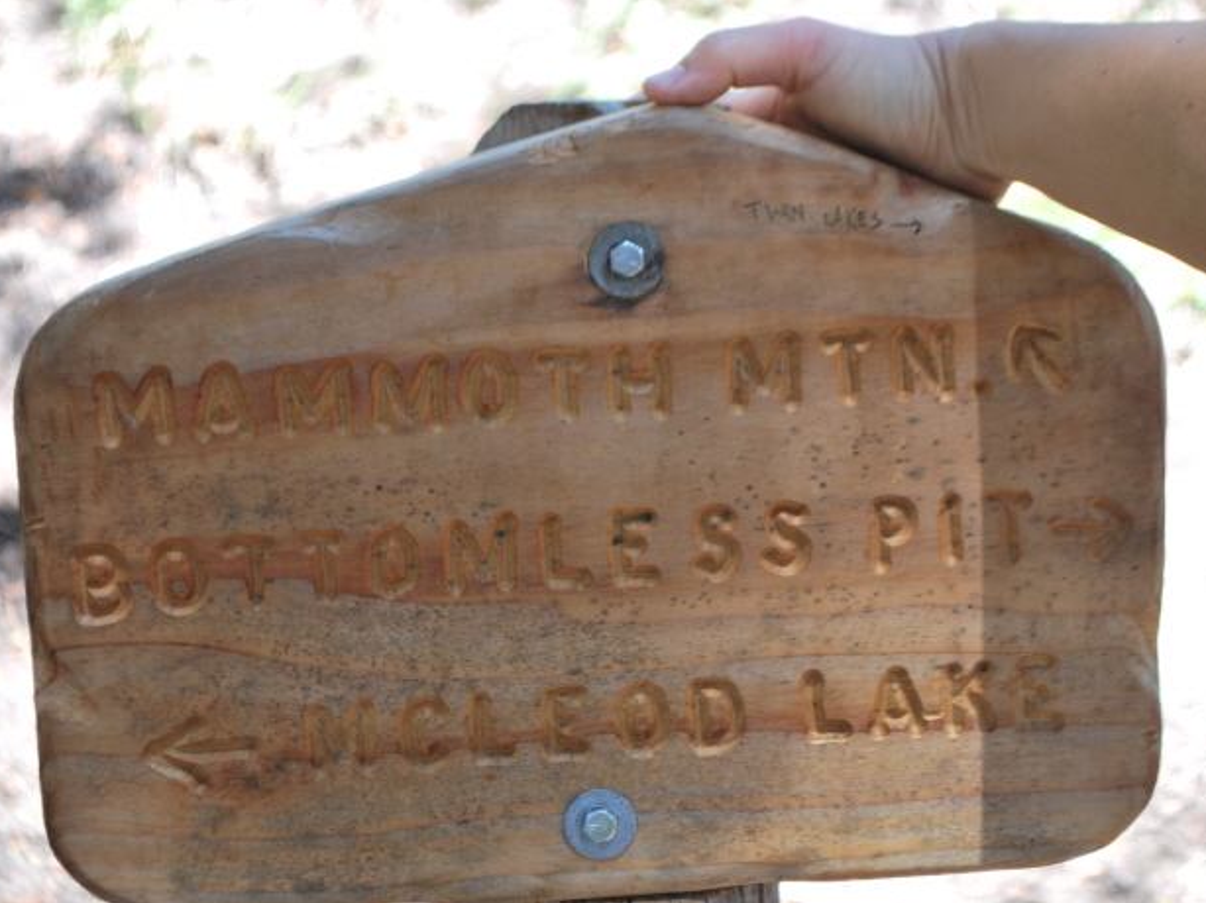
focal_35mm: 79
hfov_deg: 24.7
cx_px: 603
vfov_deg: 18.6
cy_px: 455
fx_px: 2751
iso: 200
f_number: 5.6
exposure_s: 1/50
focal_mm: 48
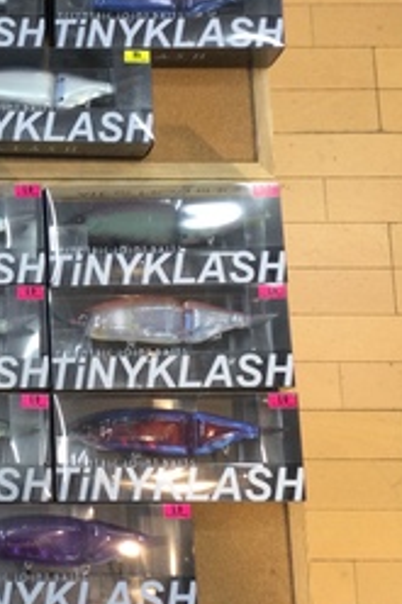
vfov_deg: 25.9
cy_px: 214
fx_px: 1308
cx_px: -88
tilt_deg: -77.3
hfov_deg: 16.7
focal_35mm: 78
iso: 25
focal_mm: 3.3
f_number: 2.4
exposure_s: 1/30
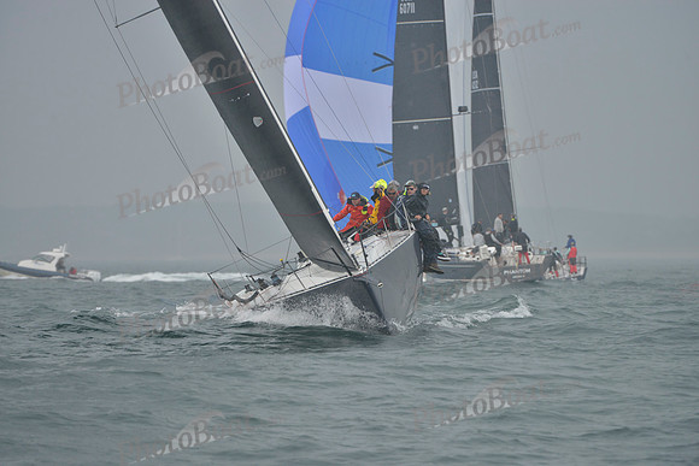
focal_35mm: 300
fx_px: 5826
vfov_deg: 4.6
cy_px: 233
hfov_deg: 6.9
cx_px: 350
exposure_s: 1/800
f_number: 5
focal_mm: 300
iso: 280
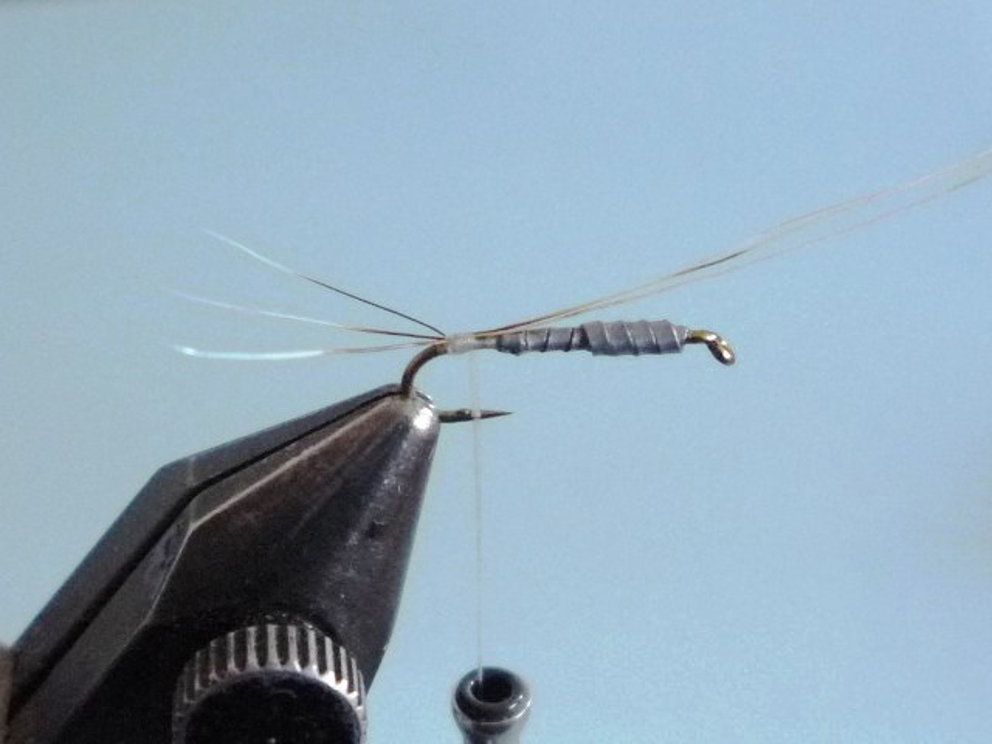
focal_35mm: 30
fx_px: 860
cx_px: 496
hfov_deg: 60.0
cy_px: 372
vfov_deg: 46.8
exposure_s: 1/25
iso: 400
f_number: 3.3
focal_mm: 5.2
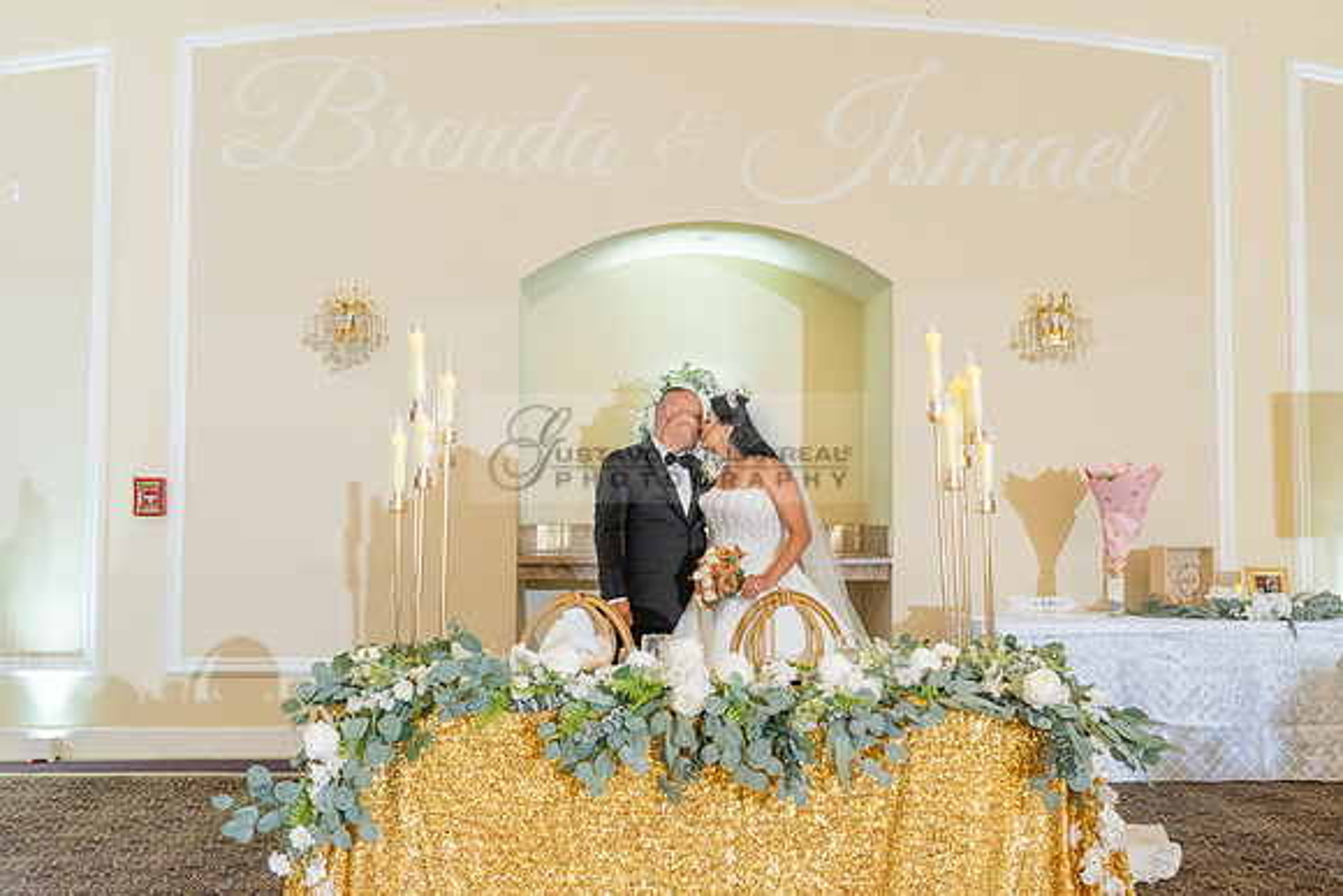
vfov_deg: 30.1
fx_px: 1664
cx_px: 676
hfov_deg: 44.0
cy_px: 448
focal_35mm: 45
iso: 800
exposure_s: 1/125
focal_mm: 35
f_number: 4
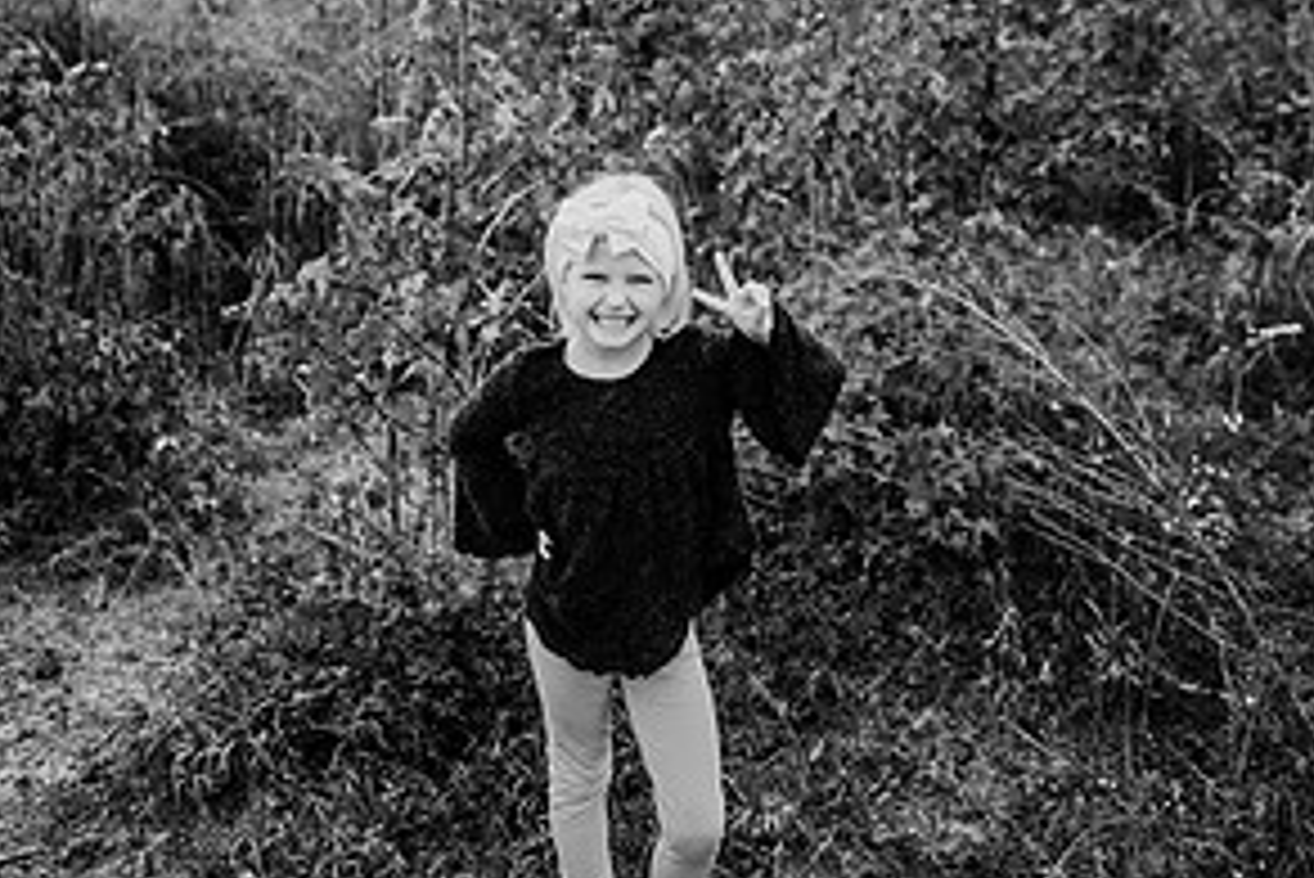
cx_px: 652
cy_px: 126
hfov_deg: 51.9
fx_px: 1351
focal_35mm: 37
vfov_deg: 34.4
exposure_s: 1/1000
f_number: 2.5
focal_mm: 24
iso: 200
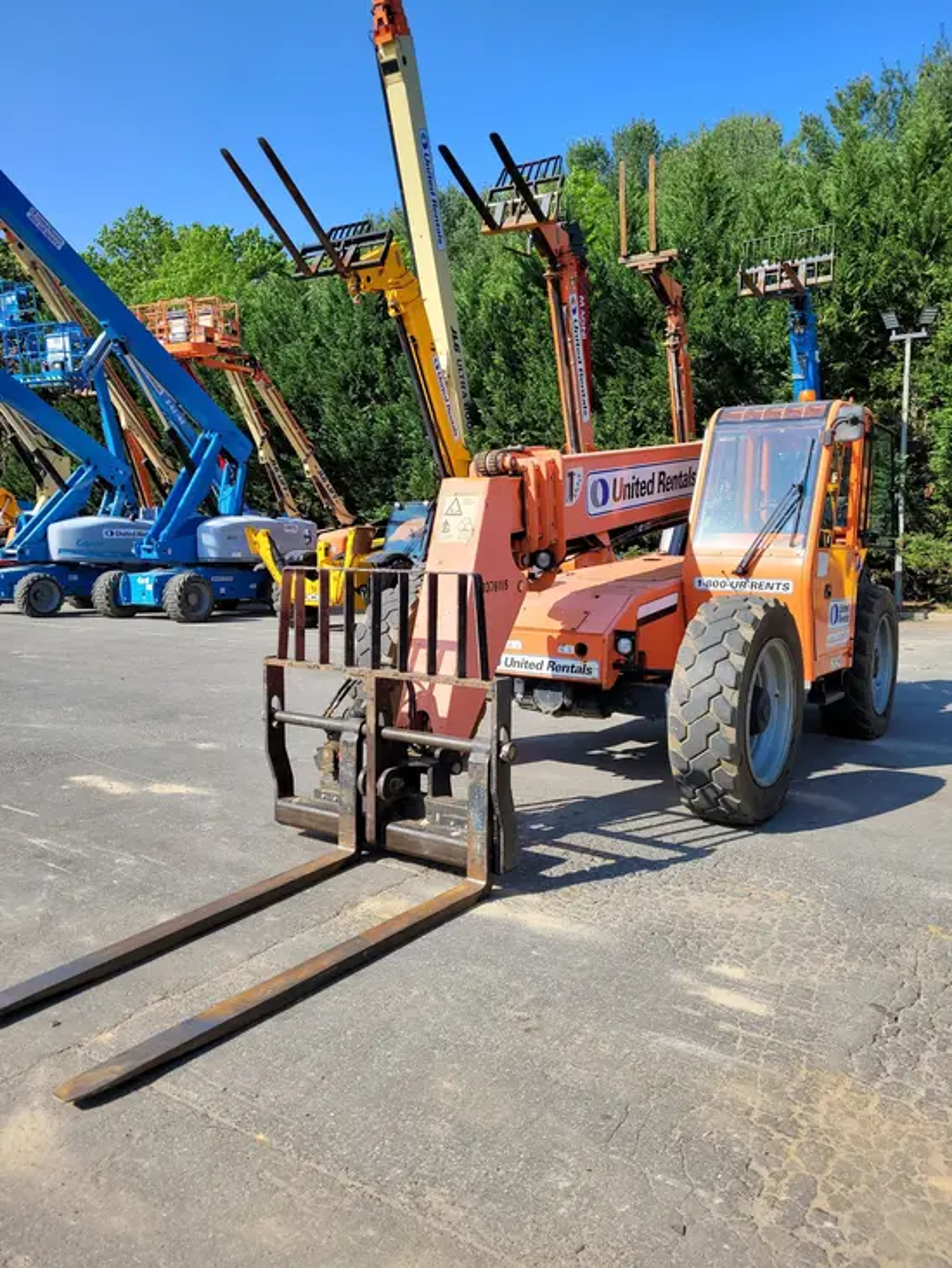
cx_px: 476
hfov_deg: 53.1
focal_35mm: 26
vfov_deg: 67.3
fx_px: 953
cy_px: 634
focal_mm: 5.4
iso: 40
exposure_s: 1/1461
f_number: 1.8
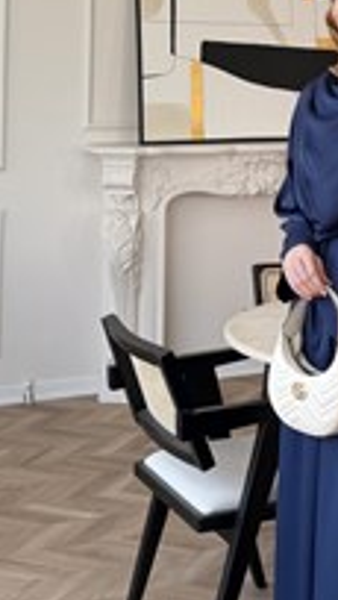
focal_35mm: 53
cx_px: 359
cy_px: 331
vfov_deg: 39.1
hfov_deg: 21.6
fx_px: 843
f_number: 1.78
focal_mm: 6.76
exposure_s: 1/221
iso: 64
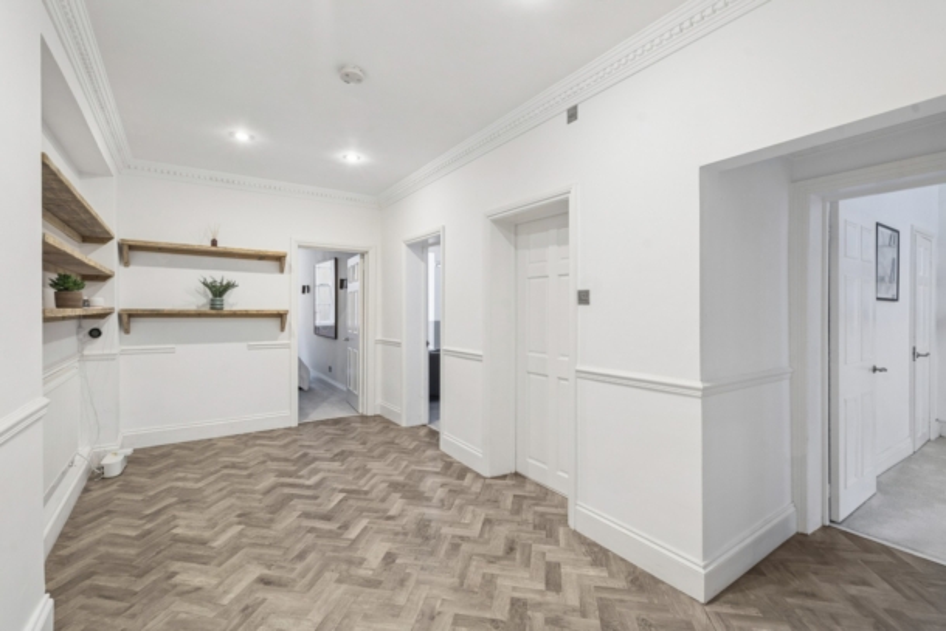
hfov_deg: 96.7
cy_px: 316
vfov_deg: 73.8
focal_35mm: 16
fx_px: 421
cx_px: 473
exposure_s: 1/2.5
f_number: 8
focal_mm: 16
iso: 125
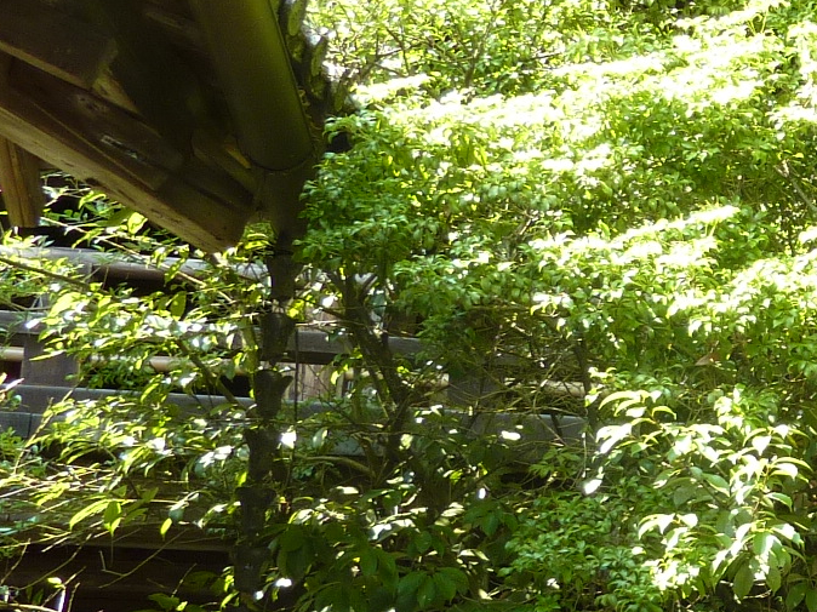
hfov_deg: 22.3
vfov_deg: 19.4
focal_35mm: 76
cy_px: 362
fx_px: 1793
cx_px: 1136
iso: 100
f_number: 3.3
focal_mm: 4.1
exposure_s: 1/60
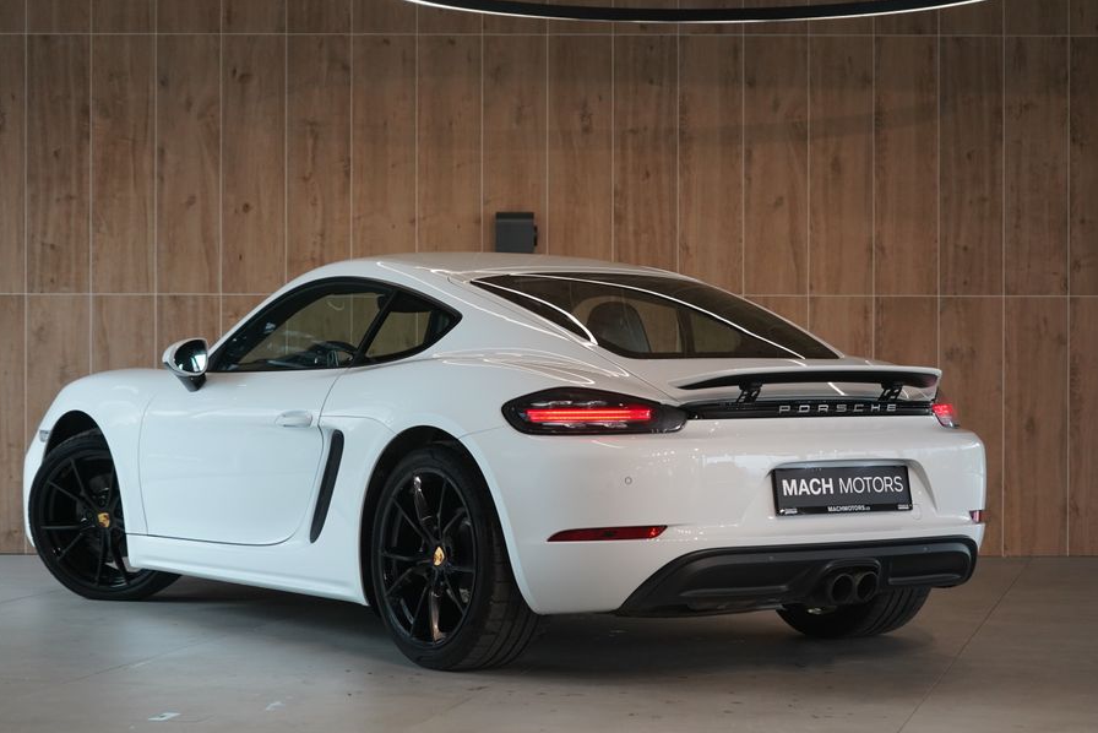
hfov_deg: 25.4
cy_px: 357
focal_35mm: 80
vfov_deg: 17.1
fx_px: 2441
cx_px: 521
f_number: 5.6
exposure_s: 1/160
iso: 2000
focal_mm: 70
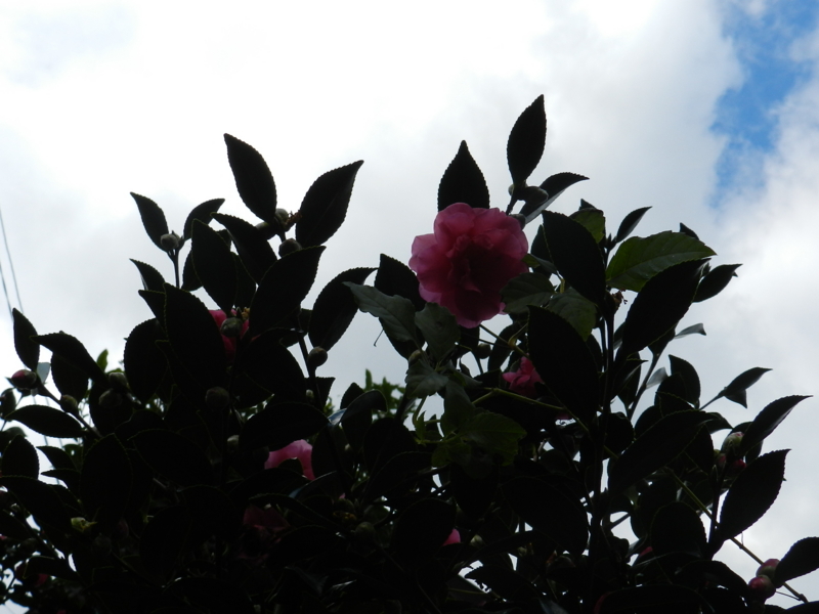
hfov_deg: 41.2
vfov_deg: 31.5
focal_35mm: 46
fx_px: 1088
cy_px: 307
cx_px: 410
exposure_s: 1/1000
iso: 160
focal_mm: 8.1
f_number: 4.2
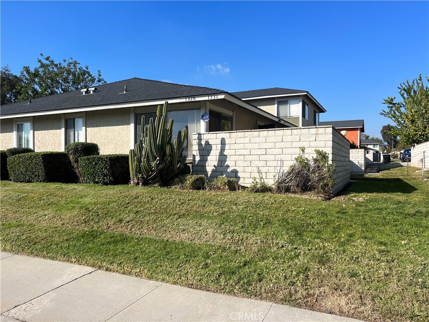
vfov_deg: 53.1
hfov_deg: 67.3
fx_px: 322
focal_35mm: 26
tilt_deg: -0.5
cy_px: 161
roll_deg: -0.8
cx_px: 214
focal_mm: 5.7
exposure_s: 1/4444
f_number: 1.5
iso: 50
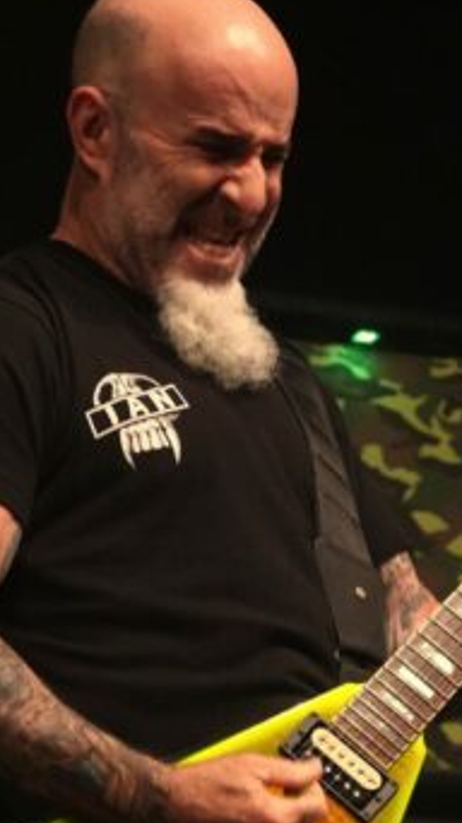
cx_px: 380
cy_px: 510
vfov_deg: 9.0
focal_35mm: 240
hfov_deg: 5.0
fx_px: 5235
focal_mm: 68
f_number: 5
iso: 5000
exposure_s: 1/160
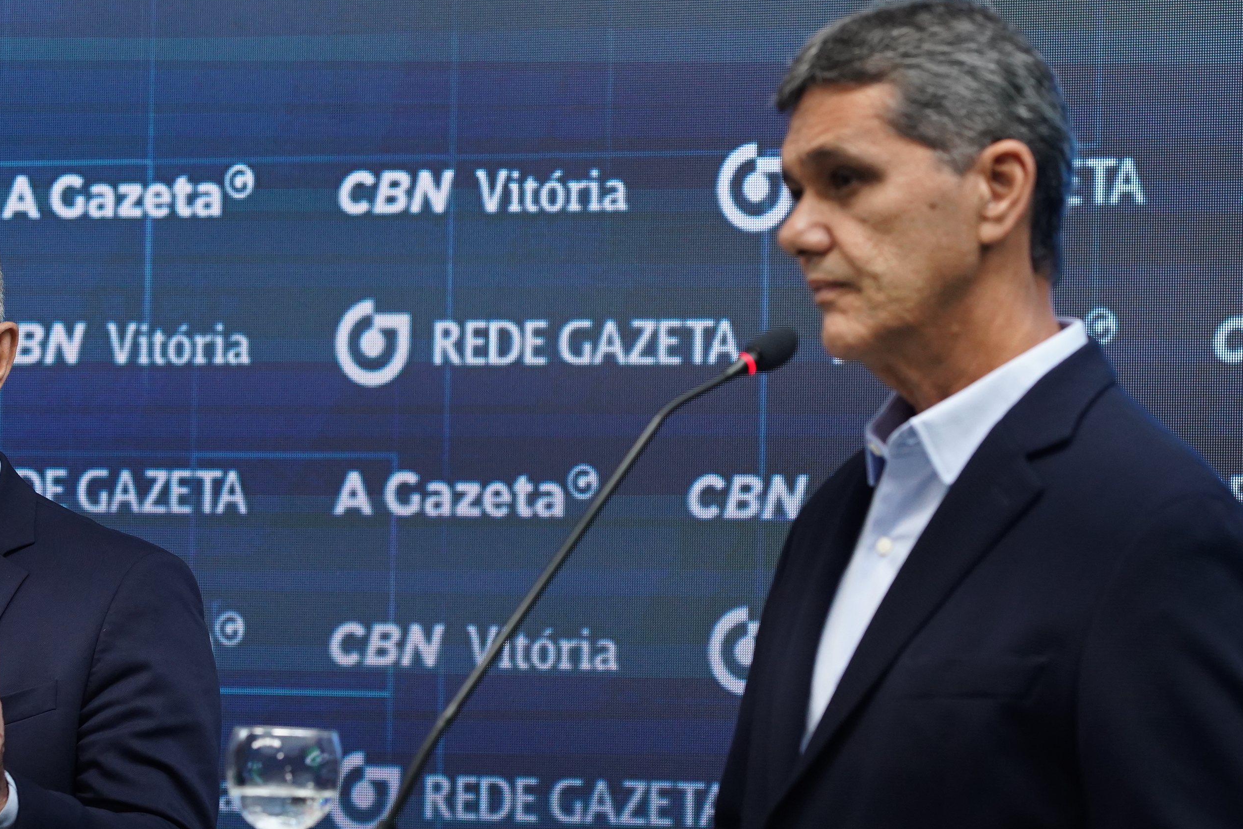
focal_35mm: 172
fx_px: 5938
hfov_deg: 11.9
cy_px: 546
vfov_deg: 8.0
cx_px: 401
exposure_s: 1/200
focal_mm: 110
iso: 2500
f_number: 4.5
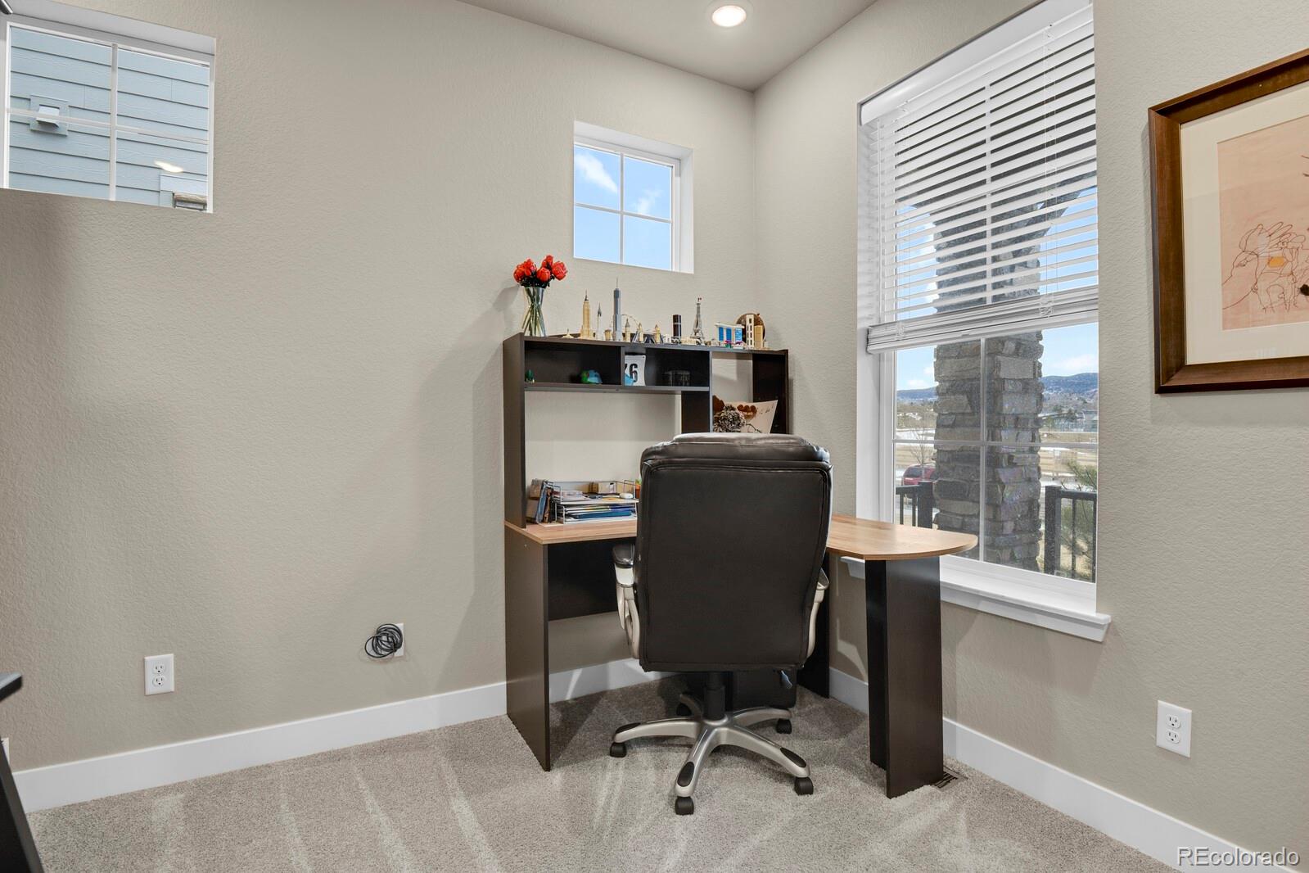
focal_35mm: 17
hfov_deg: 93.3
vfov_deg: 70.4
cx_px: 654
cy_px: 436
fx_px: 618
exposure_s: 1/20
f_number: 8
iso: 2500
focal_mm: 17
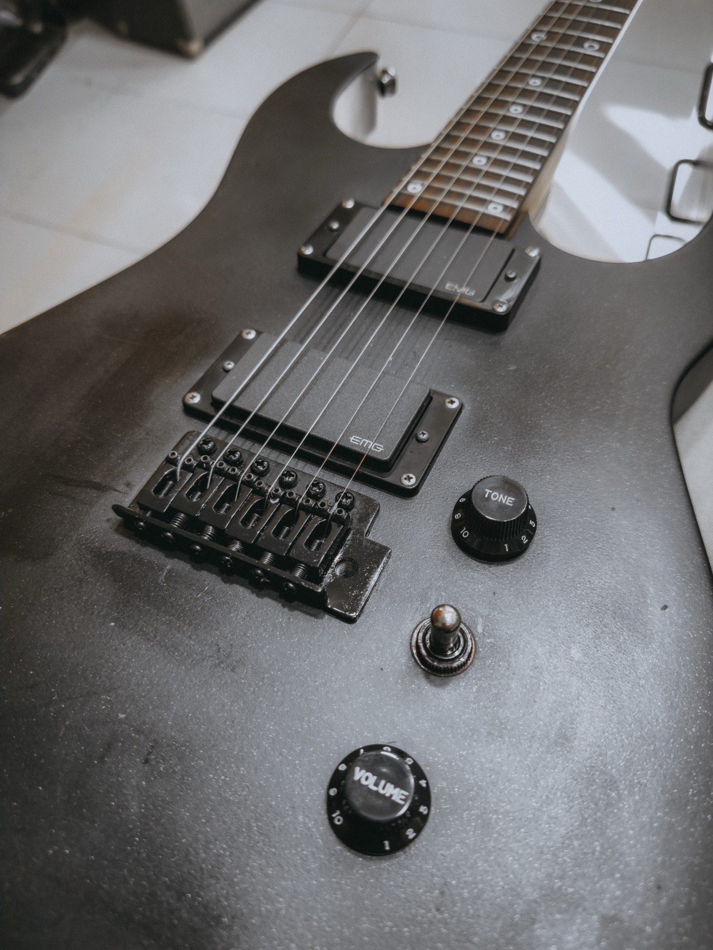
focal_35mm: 24
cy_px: 475
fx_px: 659
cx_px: 356
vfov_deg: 71.6
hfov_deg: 56.8
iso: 400
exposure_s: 1/60
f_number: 1.8
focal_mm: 6.86
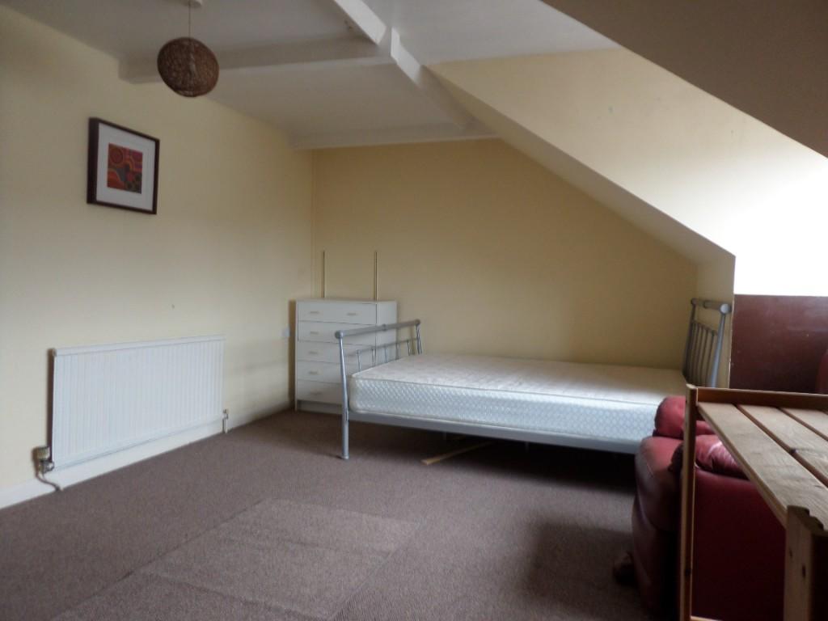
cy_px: 310
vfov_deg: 56.8
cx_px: 414
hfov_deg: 71.6
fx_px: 574
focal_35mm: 24
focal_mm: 4.3
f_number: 3.1
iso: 120
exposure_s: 1/30
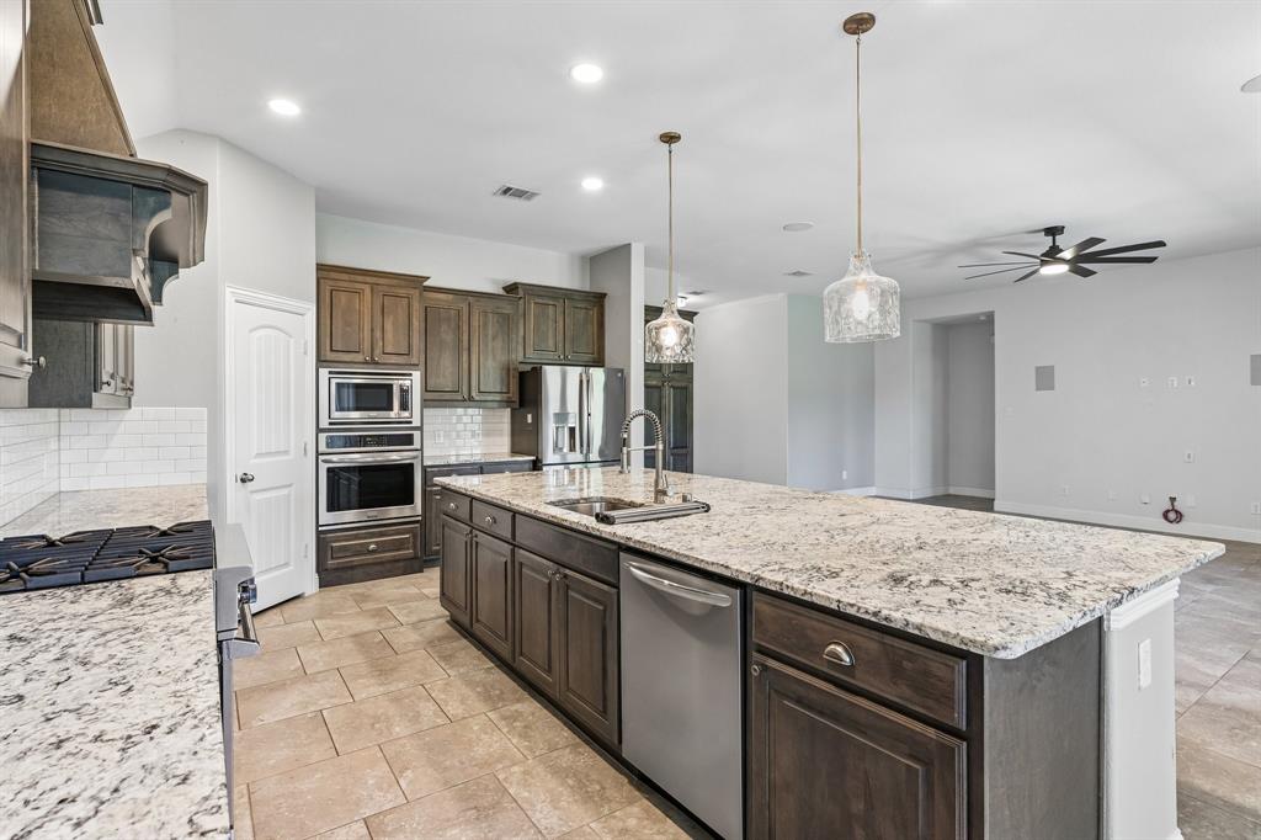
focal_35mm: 18
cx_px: 630
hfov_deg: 90.0
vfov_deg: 67.3
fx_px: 630
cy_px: 420
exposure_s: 1/6
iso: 400
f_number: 8
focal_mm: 18
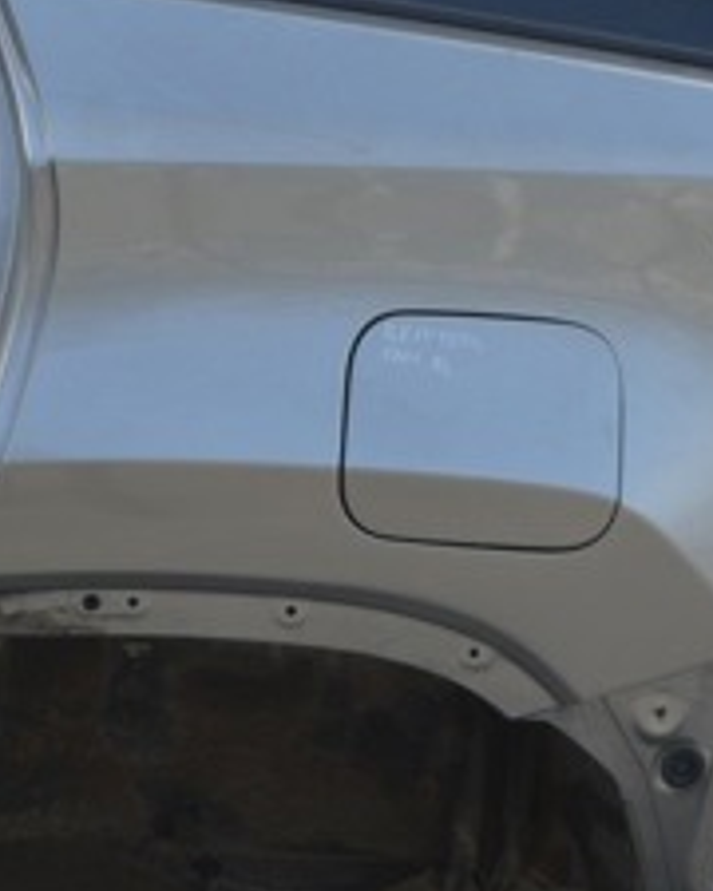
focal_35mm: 120
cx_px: 440
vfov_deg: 15.9
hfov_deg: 12.8
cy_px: 184
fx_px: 3165
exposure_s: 1/125
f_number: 5.6
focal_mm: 30
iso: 110
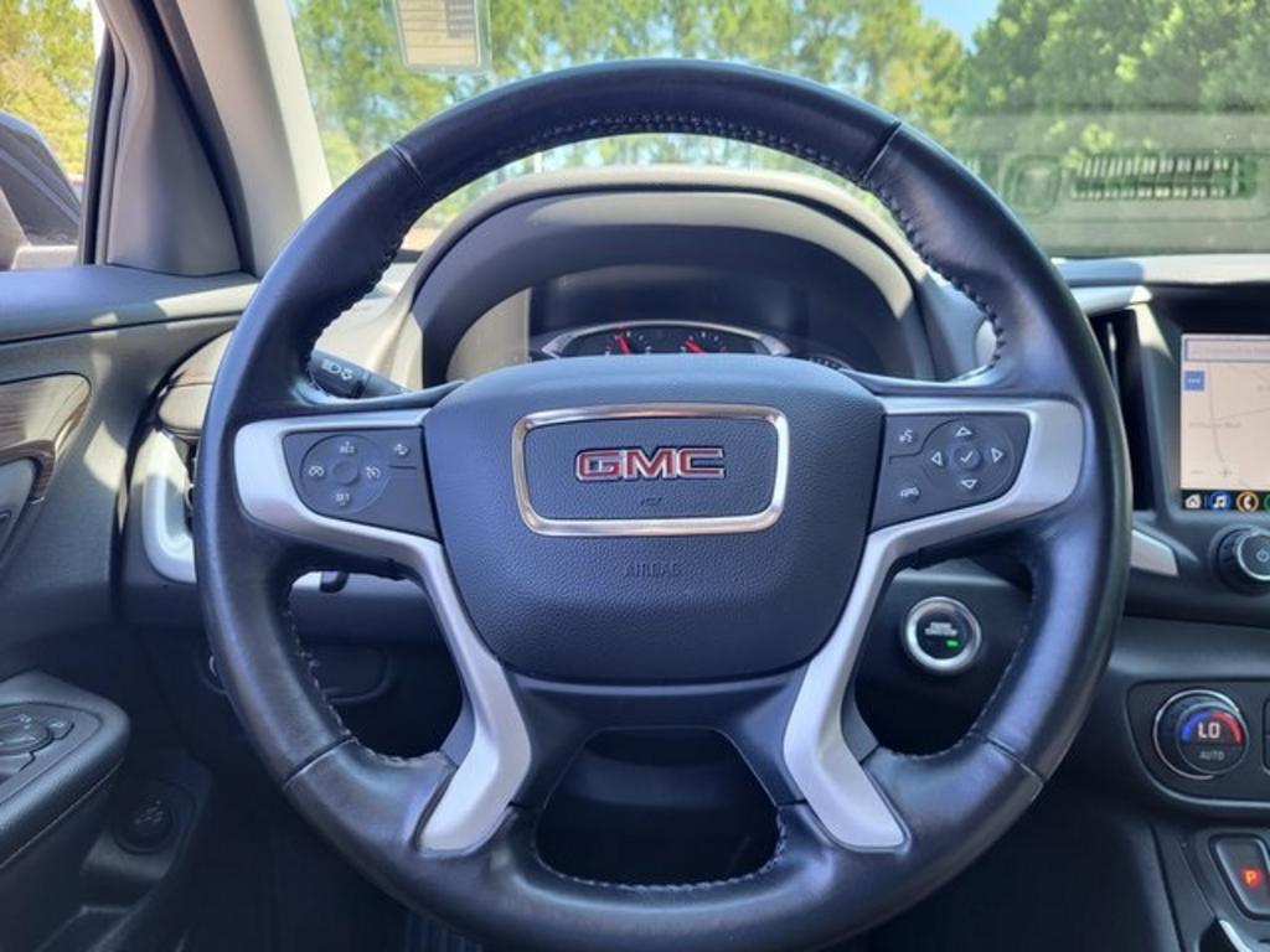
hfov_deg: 67.3
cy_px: 476
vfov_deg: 53.1
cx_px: 635
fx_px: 954
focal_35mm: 26
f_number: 1.8
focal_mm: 5.4
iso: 64
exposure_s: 1/120
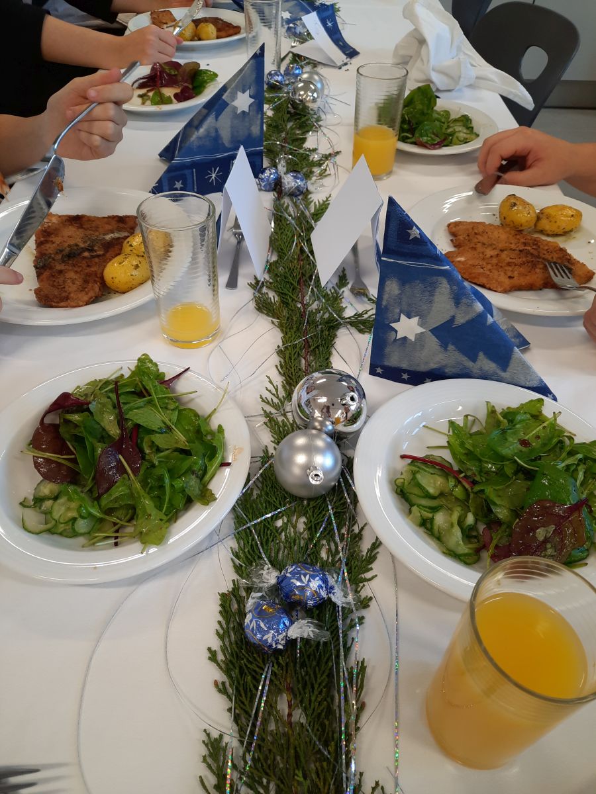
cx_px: 298
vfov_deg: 69.4
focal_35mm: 25
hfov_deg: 54.9
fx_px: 574
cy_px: 397
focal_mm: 4.6
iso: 80
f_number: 2
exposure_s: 1/50
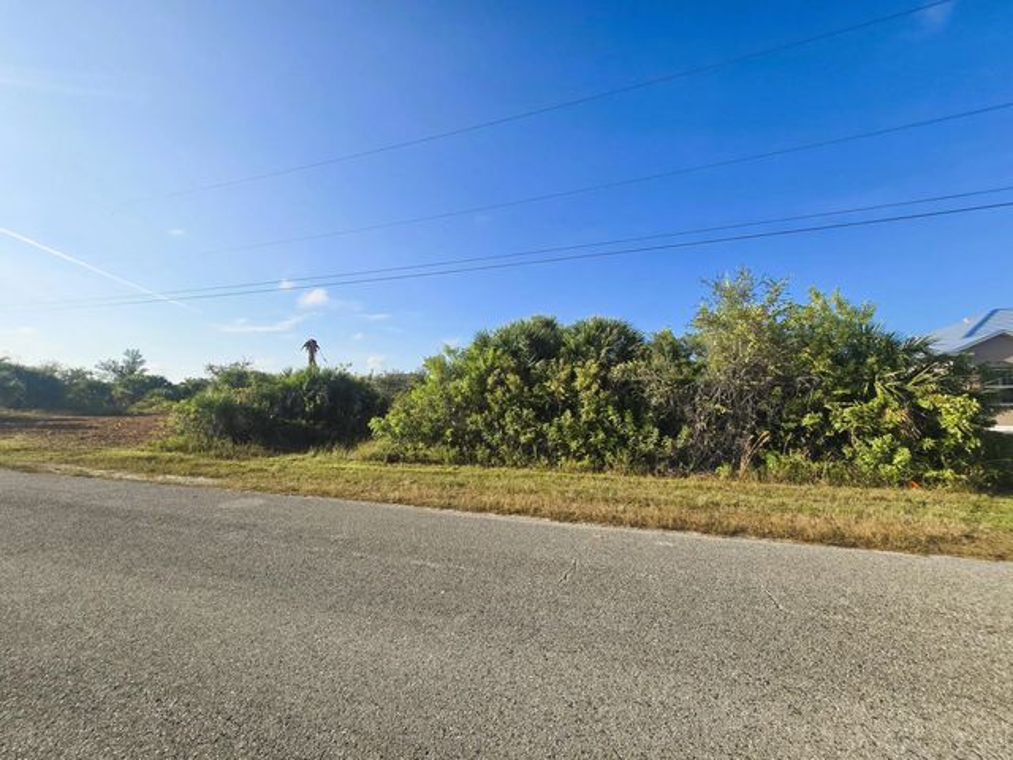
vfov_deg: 89.9
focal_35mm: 13
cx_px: 506
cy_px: 380
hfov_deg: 106.2
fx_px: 380
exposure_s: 1/2635
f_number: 2.2
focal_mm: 2.2
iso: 50
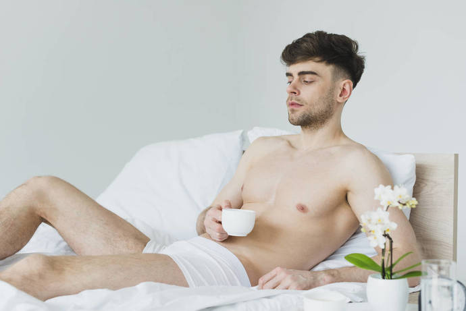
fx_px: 648
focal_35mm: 50
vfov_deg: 27.0
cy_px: 156
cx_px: 233
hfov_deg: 39.6
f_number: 3.5
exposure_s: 1/200
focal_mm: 50
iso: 160
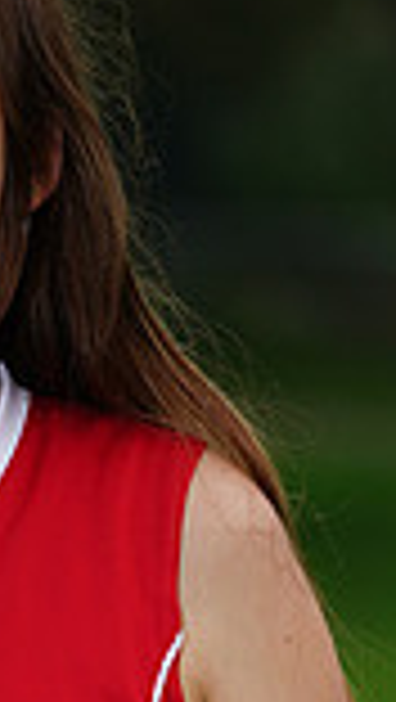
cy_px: 801
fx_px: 13784
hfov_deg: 1.6
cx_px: -292
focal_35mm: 740
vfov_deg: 2.9
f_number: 5.6
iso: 200
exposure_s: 1/250
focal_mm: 190
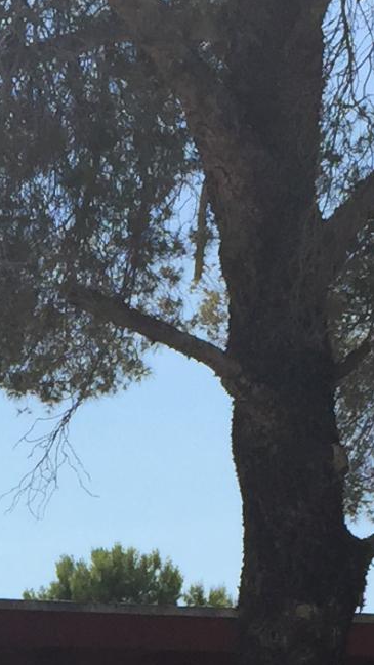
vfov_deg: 13.7
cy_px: 1035
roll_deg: -1.4
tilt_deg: -2.5
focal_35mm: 146
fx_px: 2574
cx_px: 55
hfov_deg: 8.3
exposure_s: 1/2825
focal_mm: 4.15
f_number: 2.2
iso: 32
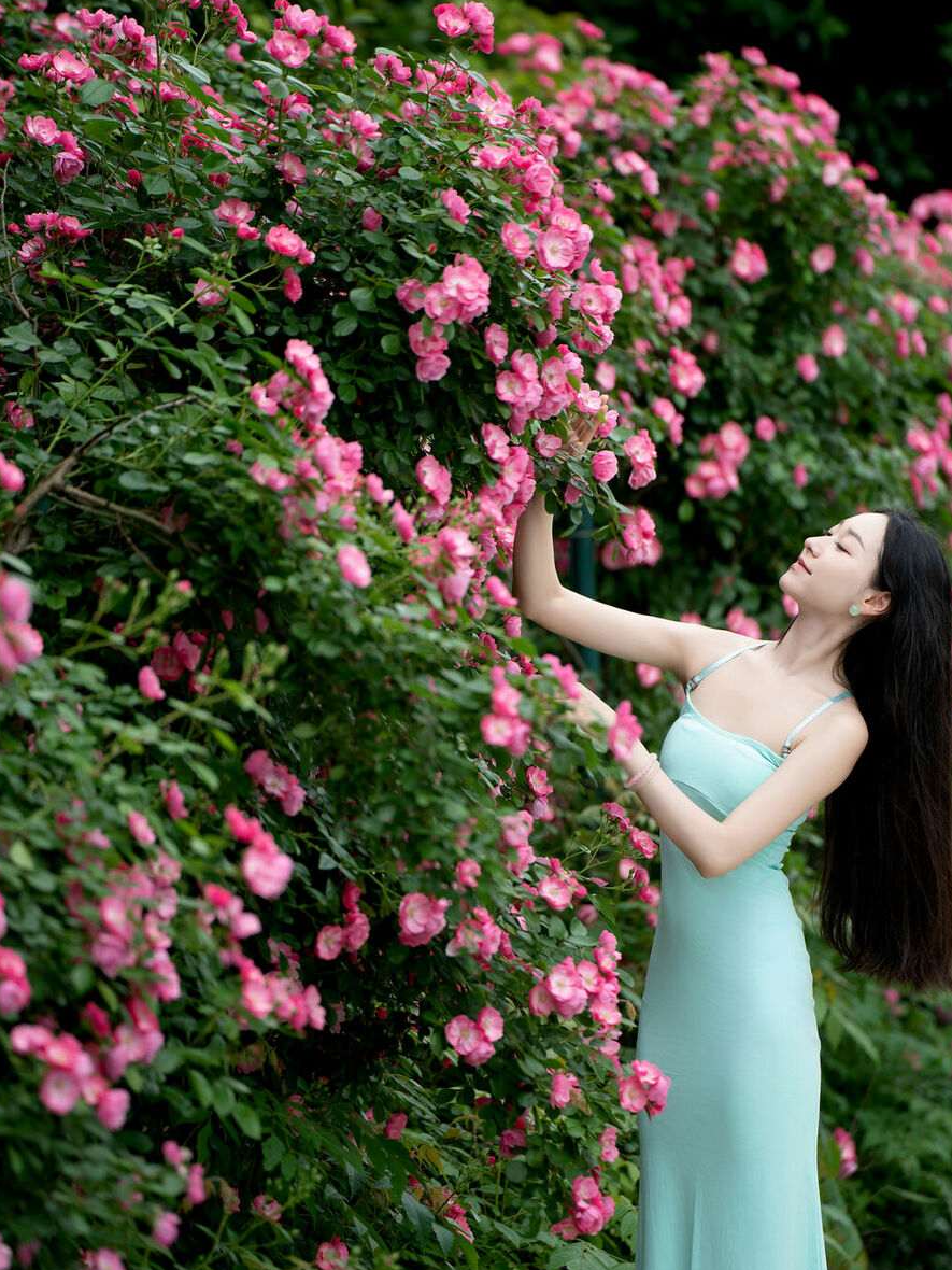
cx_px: 457
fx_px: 8471
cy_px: 598
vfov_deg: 8.6
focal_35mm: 231
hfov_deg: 6.4
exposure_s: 1/400
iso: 125
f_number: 2.8
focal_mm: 180
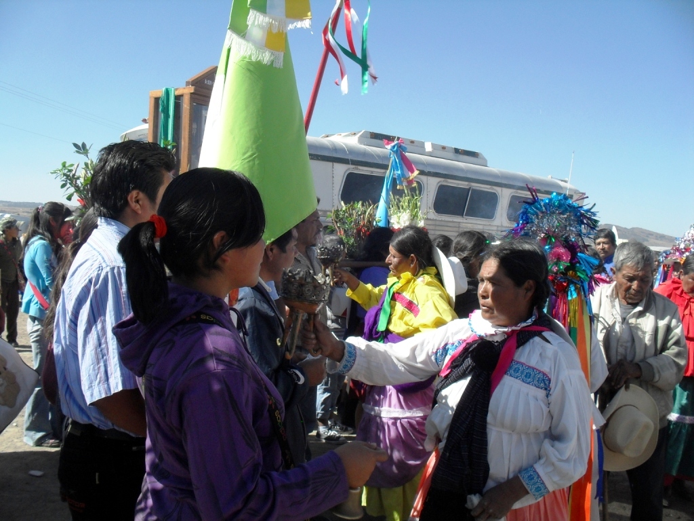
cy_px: 260
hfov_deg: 52.6
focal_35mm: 35
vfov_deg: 40.7
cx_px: 347
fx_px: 702
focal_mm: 6.3
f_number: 8.4
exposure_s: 1/180
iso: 100
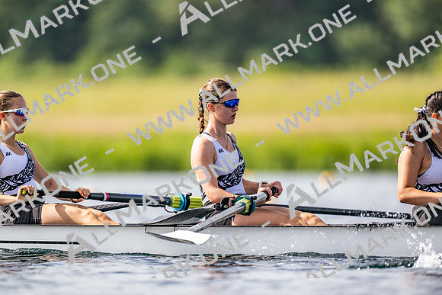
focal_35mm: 600
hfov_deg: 3.4
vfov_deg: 2.3
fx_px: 7368
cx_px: 221
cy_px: 148
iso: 220
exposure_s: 1/2500
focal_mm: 600
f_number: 4
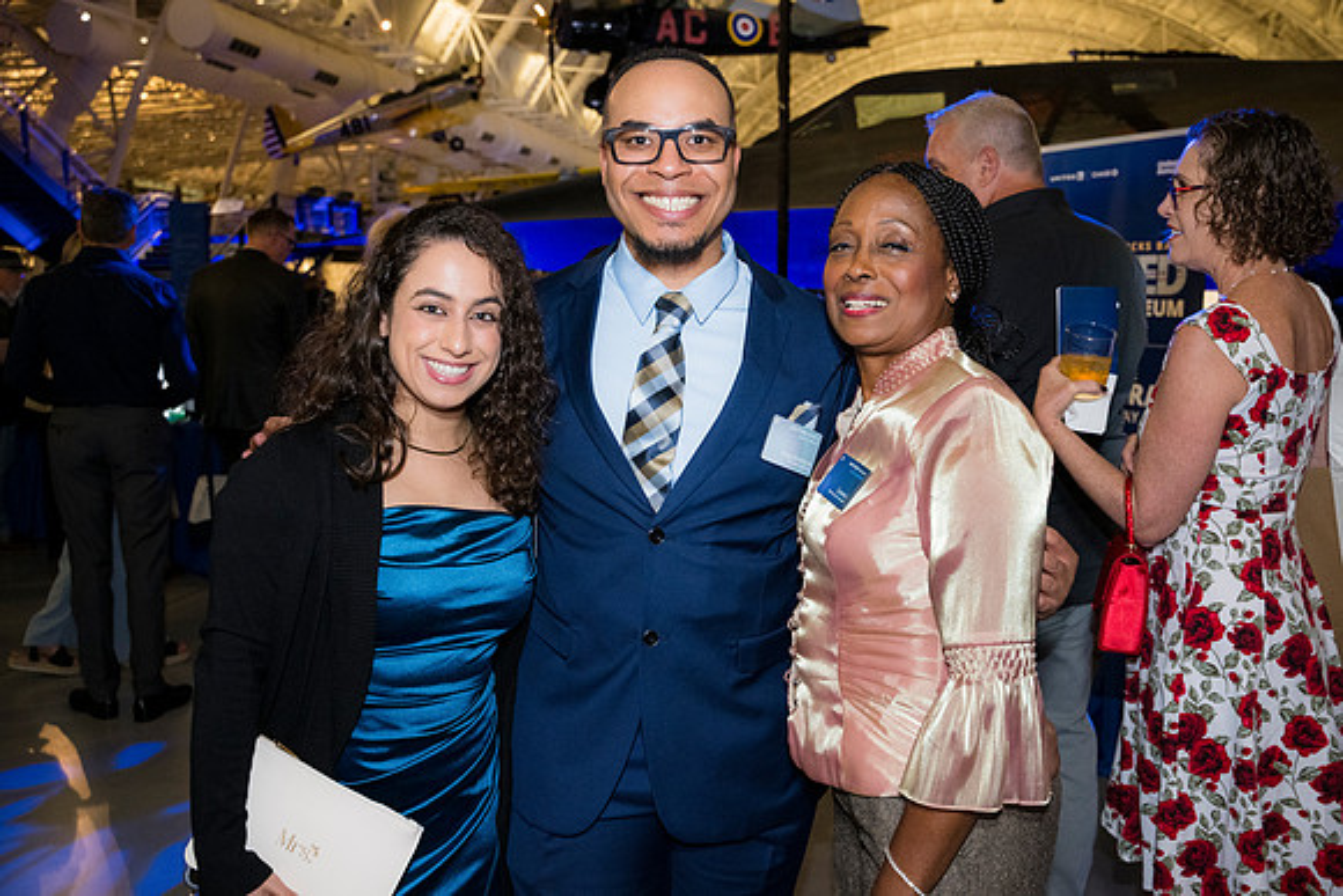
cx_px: 672
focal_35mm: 30
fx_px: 1119
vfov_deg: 43.6
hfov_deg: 61.9
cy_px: 448
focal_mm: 30
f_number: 4
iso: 3200
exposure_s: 1/125
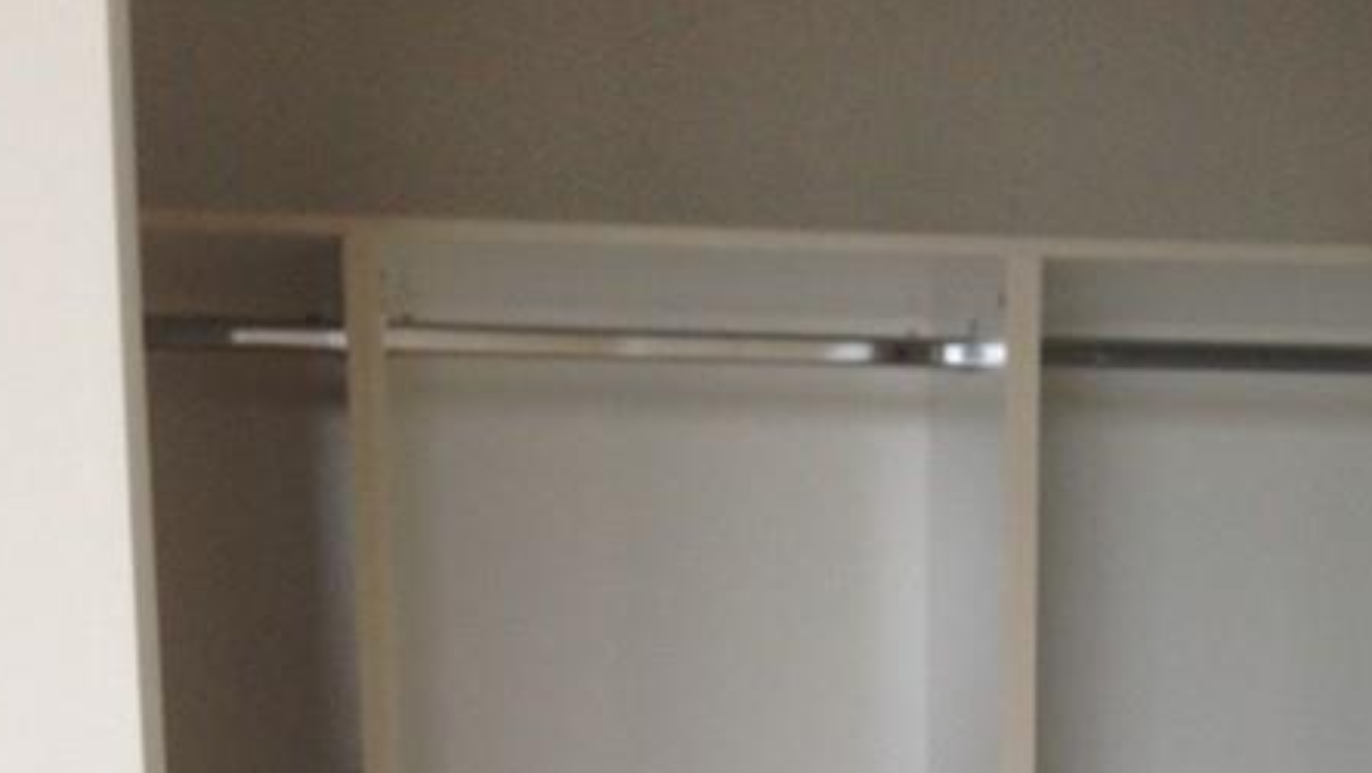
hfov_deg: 25.4
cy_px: 1333
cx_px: 949
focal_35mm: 83
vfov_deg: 13.3
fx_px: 3020
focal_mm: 4.12
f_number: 2.4
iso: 50
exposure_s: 1/60
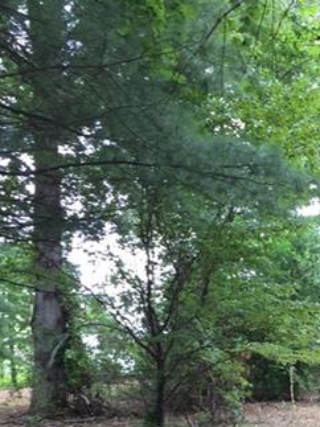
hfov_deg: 20.2
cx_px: 361
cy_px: 402
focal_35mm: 69
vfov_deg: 27.0
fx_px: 851
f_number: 2.2
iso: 32
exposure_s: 1/60
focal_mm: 4.15
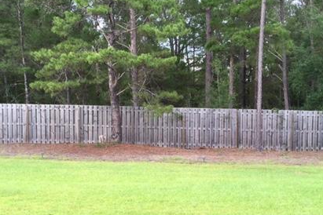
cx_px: 163
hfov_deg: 41.9
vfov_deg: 28.4
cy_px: 147
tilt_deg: -3.9
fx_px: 422
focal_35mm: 47
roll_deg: -0.6
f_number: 2.2
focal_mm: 4.15
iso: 32
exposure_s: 1/120
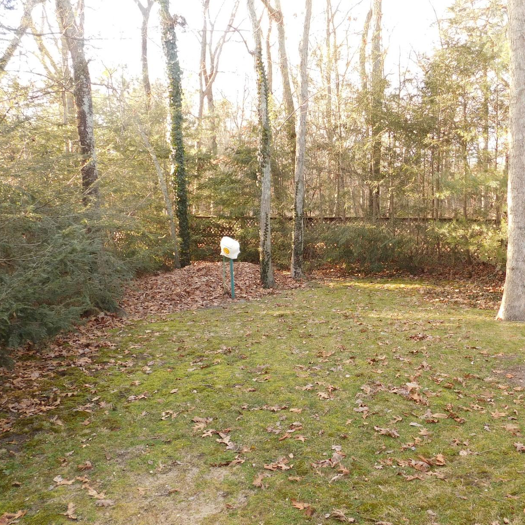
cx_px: 331
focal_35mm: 34
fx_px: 583
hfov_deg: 48.0
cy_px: 277
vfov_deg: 48.4
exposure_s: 1/60
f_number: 3
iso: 125
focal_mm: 4
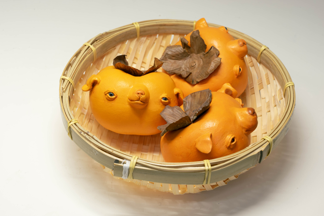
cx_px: 162
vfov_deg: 19.5
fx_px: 630
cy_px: 108
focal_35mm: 70
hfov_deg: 28.8
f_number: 18
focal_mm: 70
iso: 100
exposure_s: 1/6
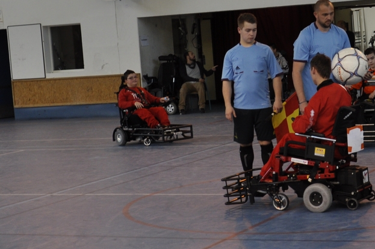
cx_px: 270
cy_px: 122
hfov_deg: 21.1
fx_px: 1002
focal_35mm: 96
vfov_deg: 14.2
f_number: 5.6
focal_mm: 25
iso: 400
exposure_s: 1/125
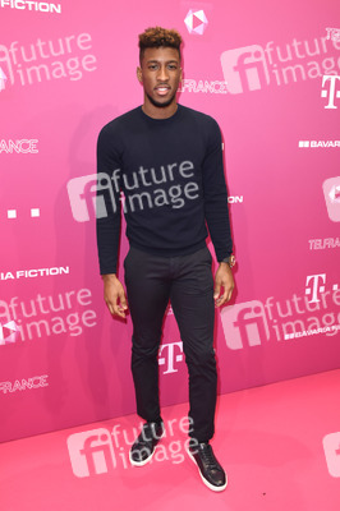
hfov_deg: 36.8
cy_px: 256
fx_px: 511
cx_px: 170
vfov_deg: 53.2
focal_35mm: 36
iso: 640
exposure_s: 1/160
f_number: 6.3
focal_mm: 24
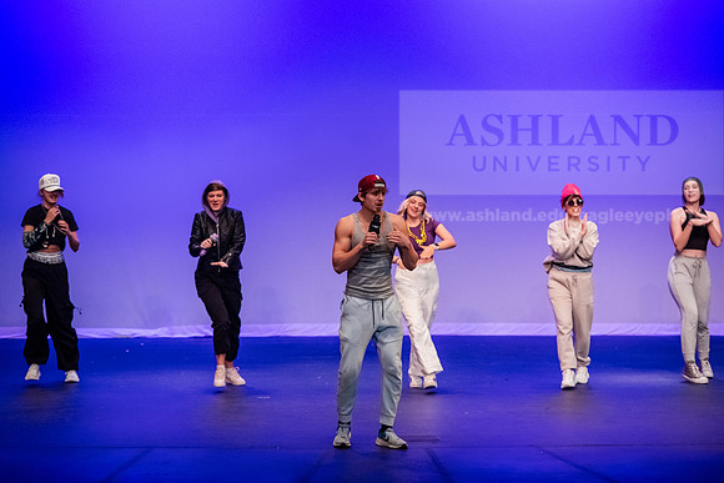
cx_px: 362
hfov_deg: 15.2
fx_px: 2716
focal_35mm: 135
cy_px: 242
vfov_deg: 10.2
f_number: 3.5
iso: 4000
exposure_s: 1/320
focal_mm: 135
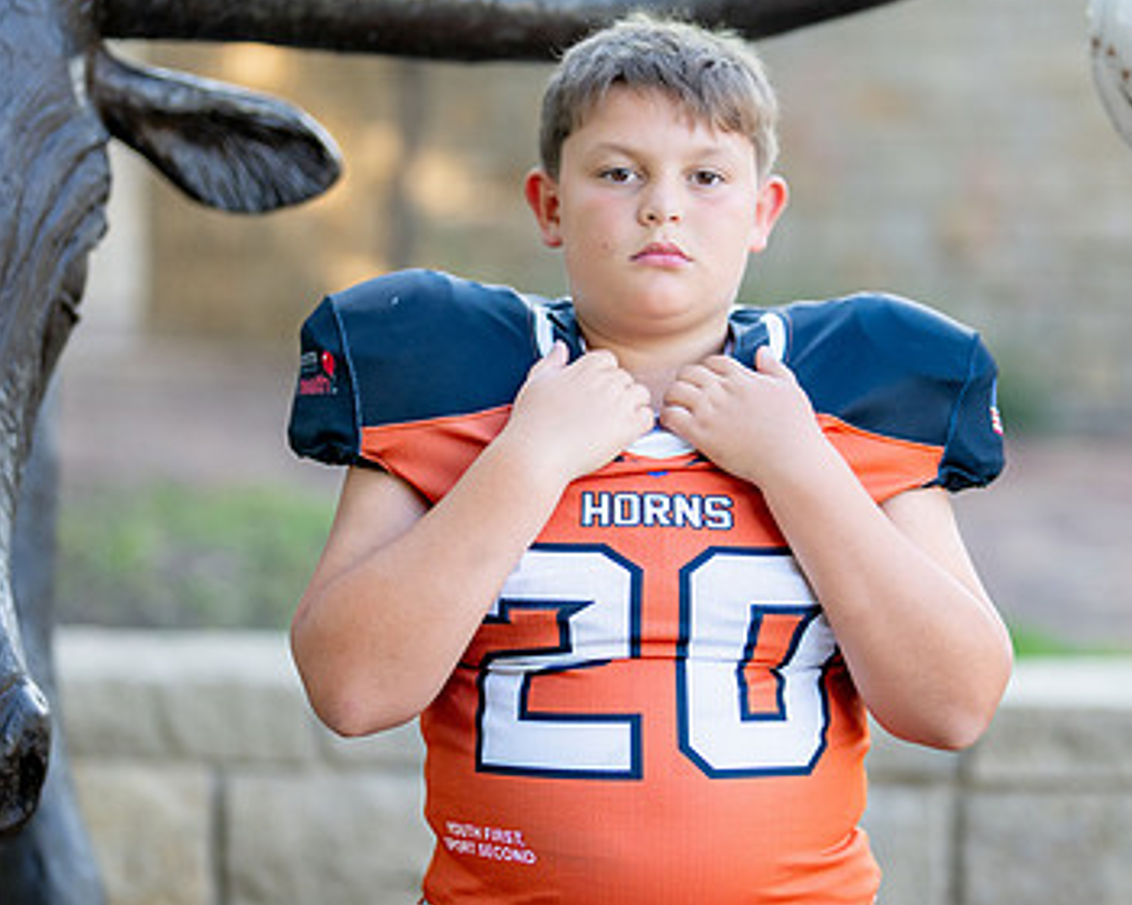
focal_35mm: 102
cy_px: 451
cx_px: 694
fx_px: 3417
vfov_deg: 15.1
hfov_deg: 18.8
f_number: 1.2
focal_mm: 50
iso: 200
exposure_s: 1/1000
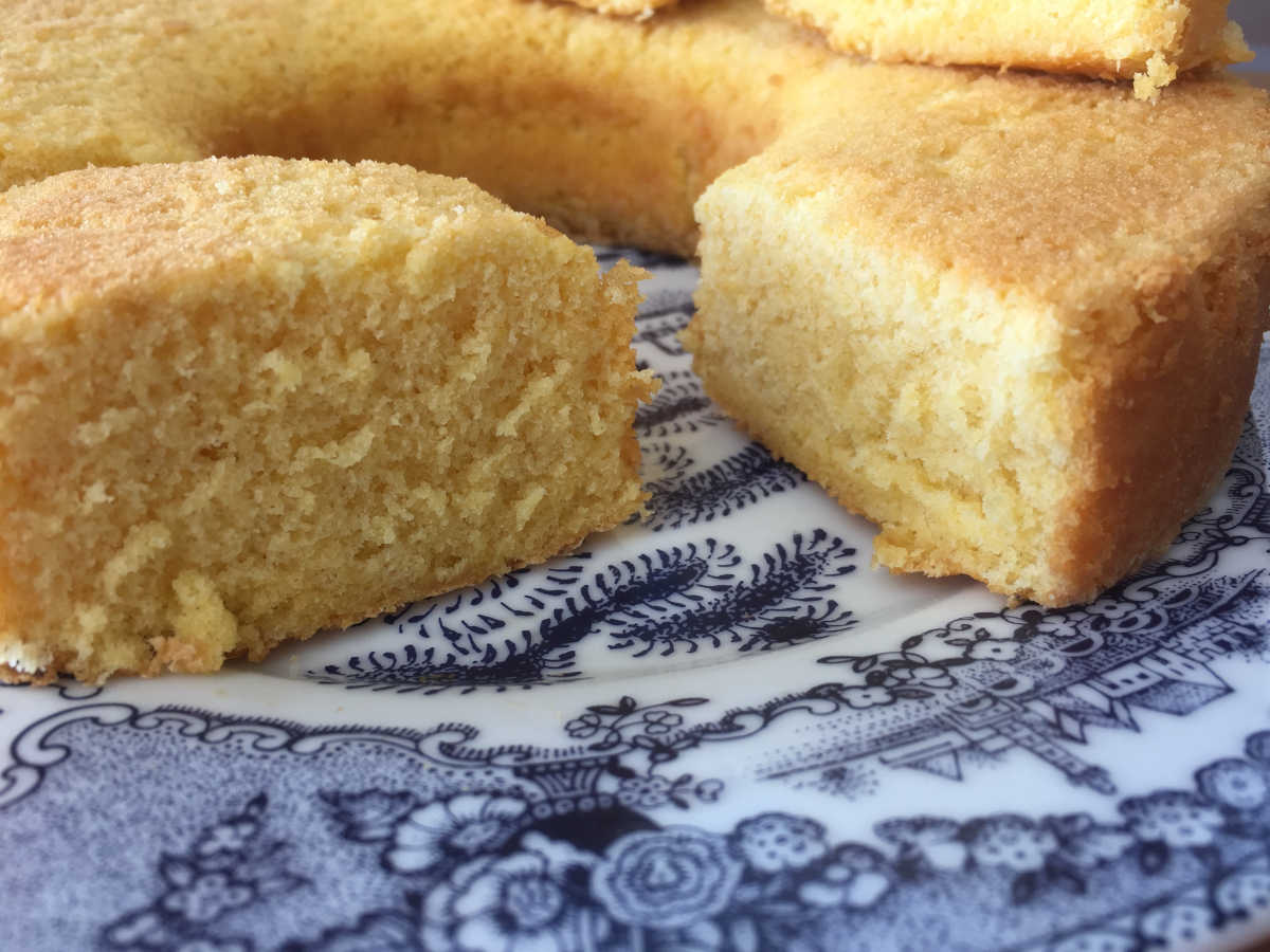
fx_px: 1064
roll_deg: -2.0
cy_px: 476
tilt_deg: -30.5
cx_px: 635
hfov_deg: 61.7
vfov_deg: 48.2
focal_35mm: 29
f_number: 2.2
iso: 32
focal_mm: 4.15
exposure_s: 1/100
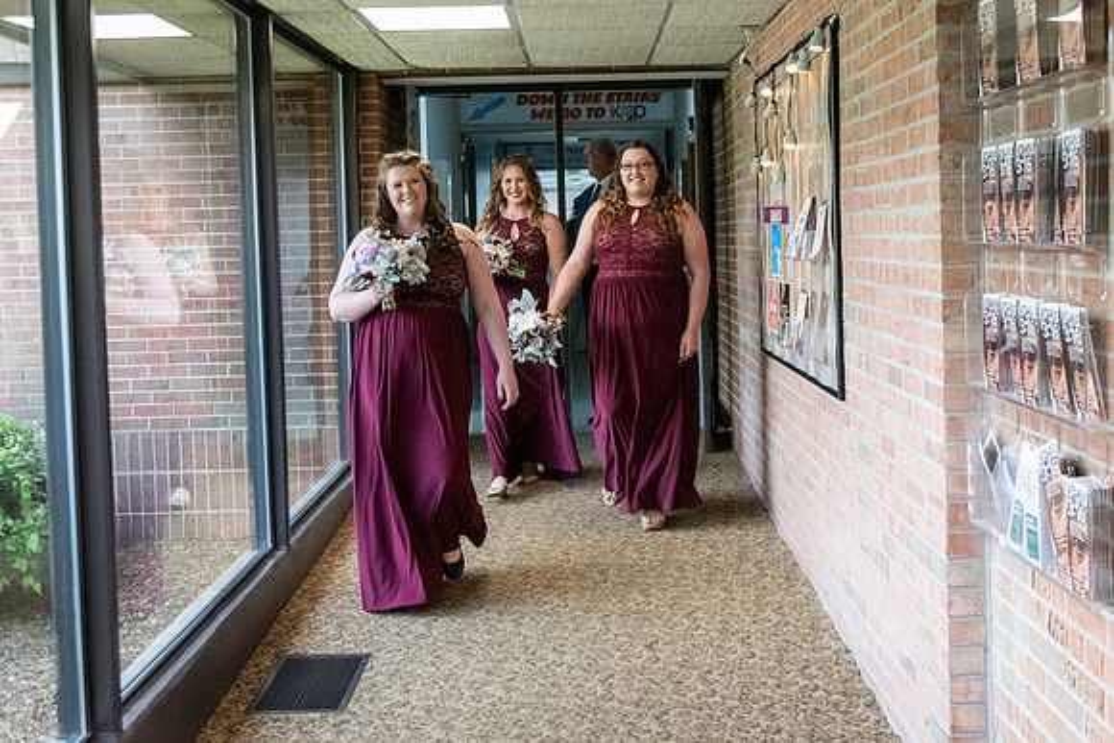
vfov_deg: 30.2
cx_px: 602
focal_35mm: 44
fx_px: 1368
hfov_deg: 44.3
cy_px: 266
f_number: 2.8
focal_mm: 34
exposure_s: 1/3200
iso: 6400
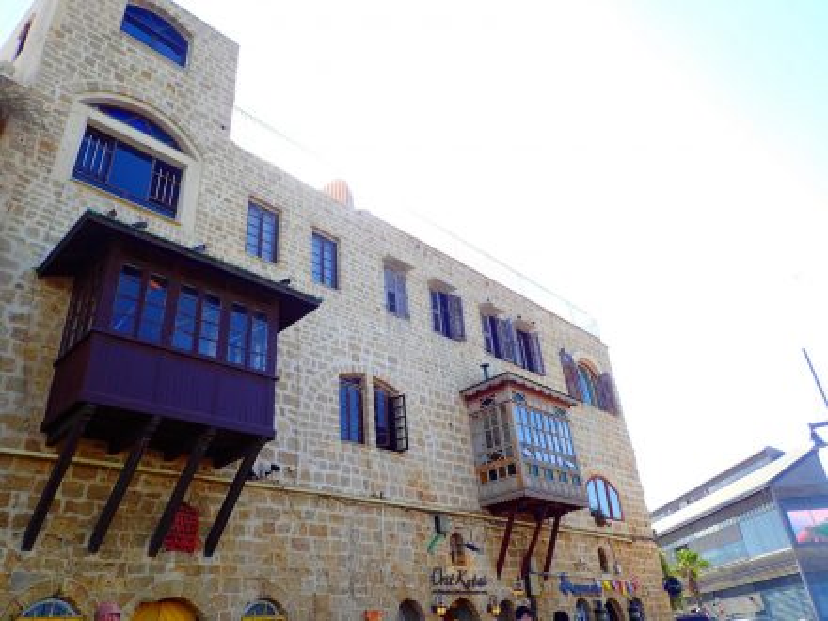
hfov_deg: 69.4
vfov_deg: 54.9
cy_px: 310
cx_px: 414
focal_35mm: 25
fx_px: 598
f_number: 2.8
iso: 100
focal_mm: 4.5
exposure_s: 1/640
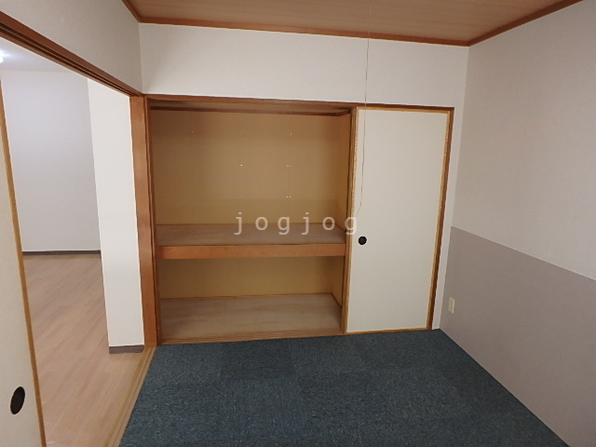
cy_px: 224
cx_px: 298
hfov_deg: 79.0
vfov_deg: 63.4
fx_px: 362
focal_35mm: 21
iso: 200
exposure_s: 1/30
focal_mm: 3.7
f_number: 3.5
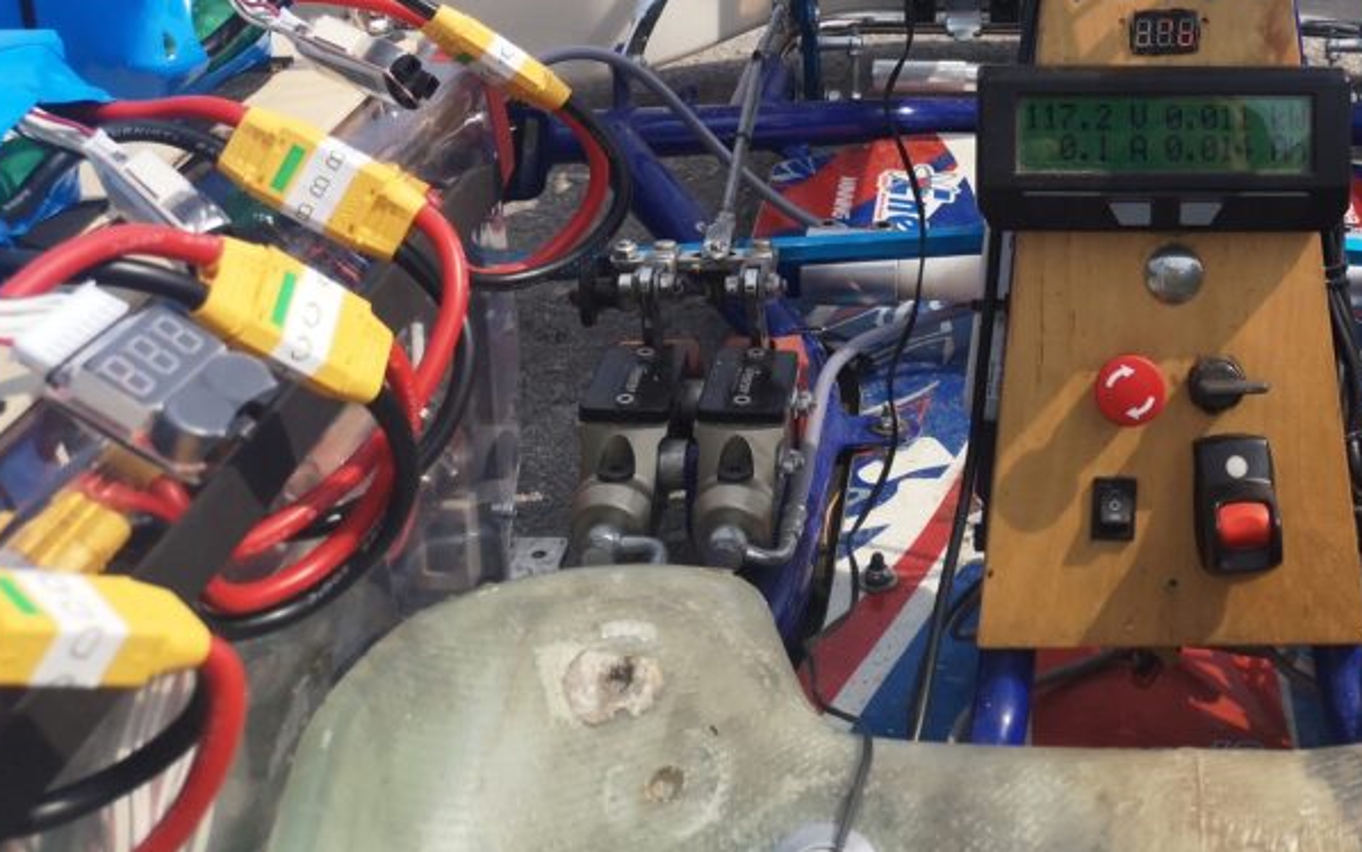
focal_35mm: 49
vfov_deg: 25.0
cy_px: -18
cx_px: 1064
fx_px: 1819
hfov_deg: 39.6
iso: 50
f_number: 1.8
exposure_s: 1/3571
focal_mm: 3.95
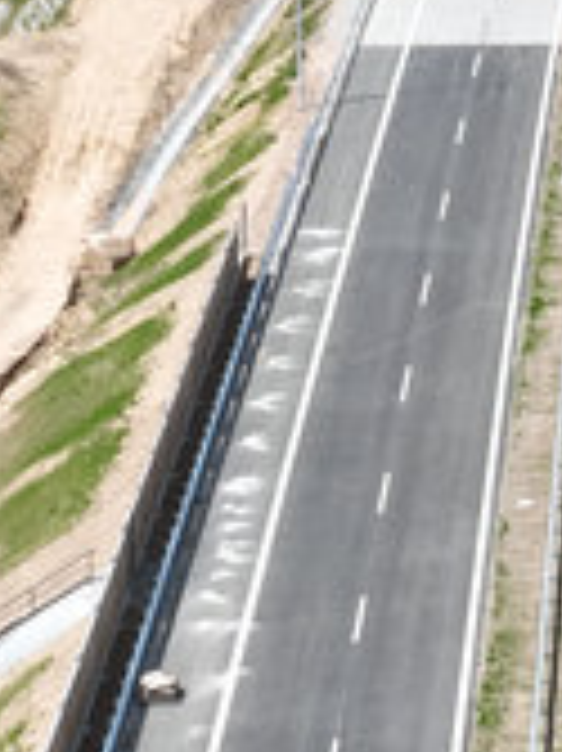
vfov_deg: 10.4
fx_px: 4118
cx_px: 459
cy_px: 610
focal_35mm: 190
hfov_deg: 7.8
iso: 100
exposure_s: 1/1600
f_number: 2.8
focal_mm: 12.29
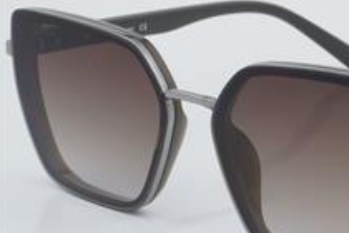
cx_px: 327
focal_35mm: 143
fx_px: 1386
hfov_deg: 14.2
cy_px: 128
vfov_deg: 9.6
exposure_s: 1/4
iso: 100
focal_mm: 50
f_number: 32
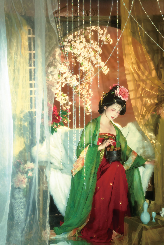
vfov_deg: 25.7
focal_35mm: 79
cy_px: 122
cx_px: 82
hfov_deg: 17.3
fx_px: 540
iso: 640
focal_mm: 79
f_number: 2.8
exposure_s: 1/200
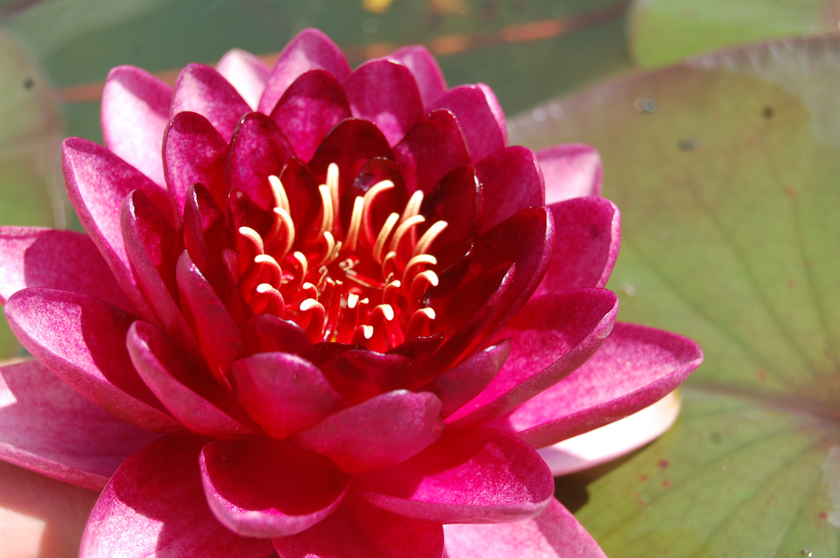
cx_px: 420
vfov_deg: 16.5
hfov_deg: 24.6
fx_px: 1923
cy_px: 279
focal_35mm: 82
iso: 200
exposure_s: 1/200
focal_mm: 55
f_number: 7.1
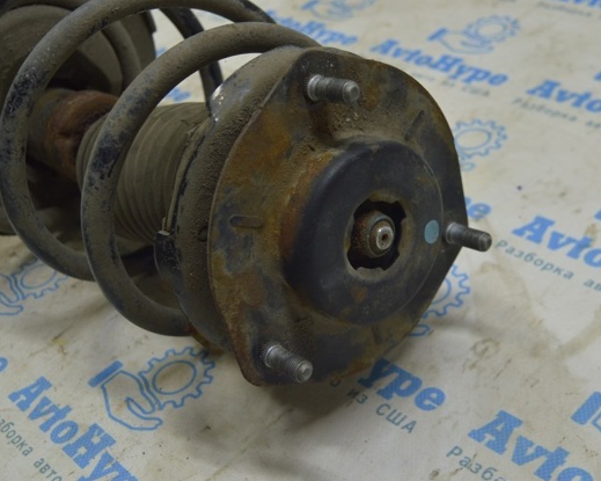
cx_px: 317
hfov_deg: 36.0
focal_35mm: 52
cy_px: 243
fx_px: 925
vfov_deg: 29.1
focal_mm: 30
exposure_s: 1/40
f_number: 5.6
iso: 400
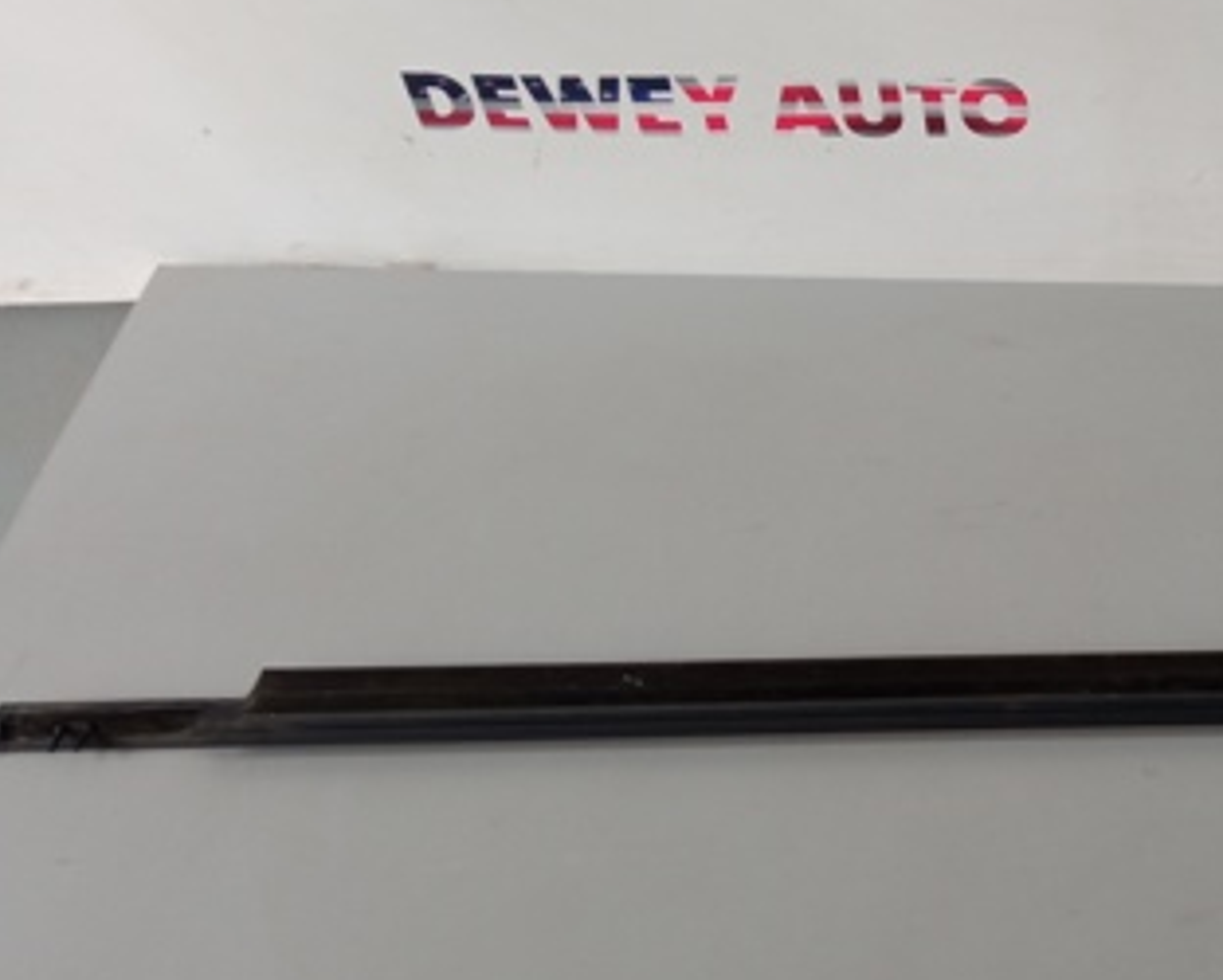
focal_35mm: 54
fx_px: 1956
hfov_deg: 31.8
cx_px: 1247
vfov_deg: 28.1
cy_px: 500
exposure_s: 1/33.3
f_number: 2.2
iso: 194
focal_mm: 3.79
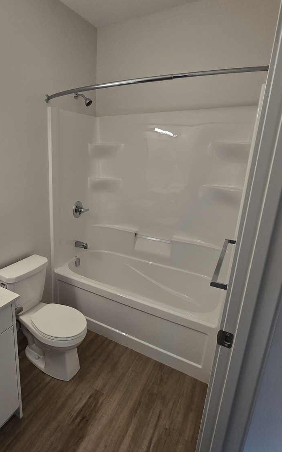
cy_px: 220
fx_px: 234
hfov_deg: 59.4
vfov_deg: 88.0
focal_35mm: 19
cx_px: 76
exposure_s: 1/60
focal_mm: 2.2
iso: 80
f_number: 2.2
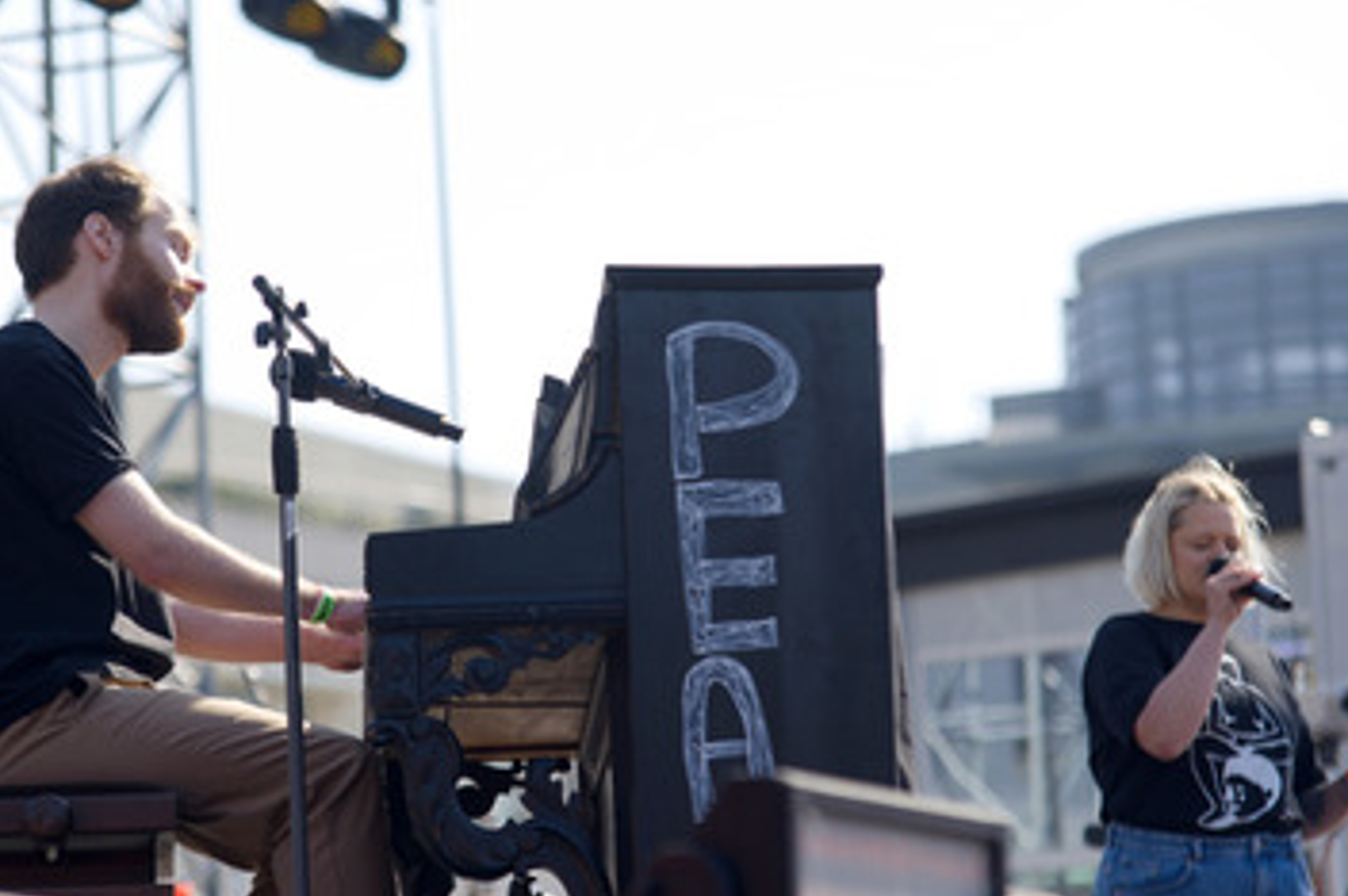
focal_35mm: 173
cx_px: 661
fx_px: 6472
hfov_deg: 11.9
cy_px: 532
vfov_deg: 7.9
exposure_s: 1/640
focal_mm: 135
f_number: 4
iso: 100
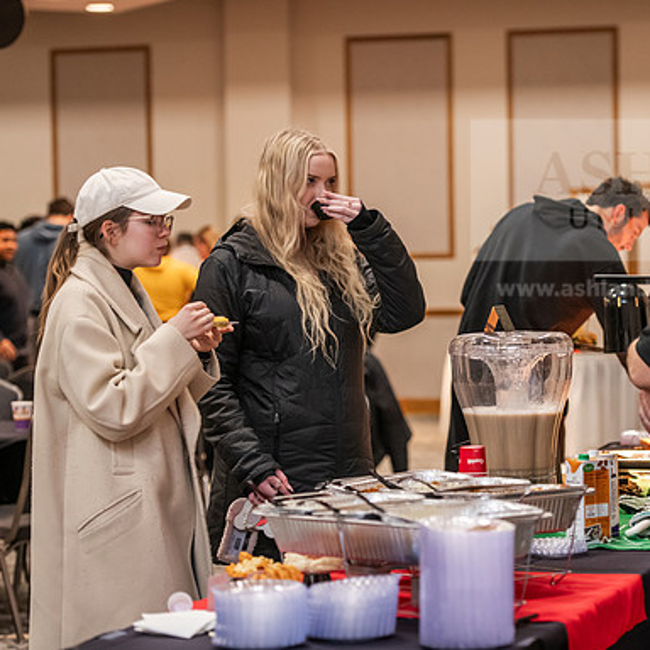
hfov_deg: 14.8
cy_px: 324
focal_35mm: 118
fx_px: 2507
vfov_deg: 14.8
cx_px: 420
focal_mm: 92
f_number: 3.2
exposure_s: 1/160
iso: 2500
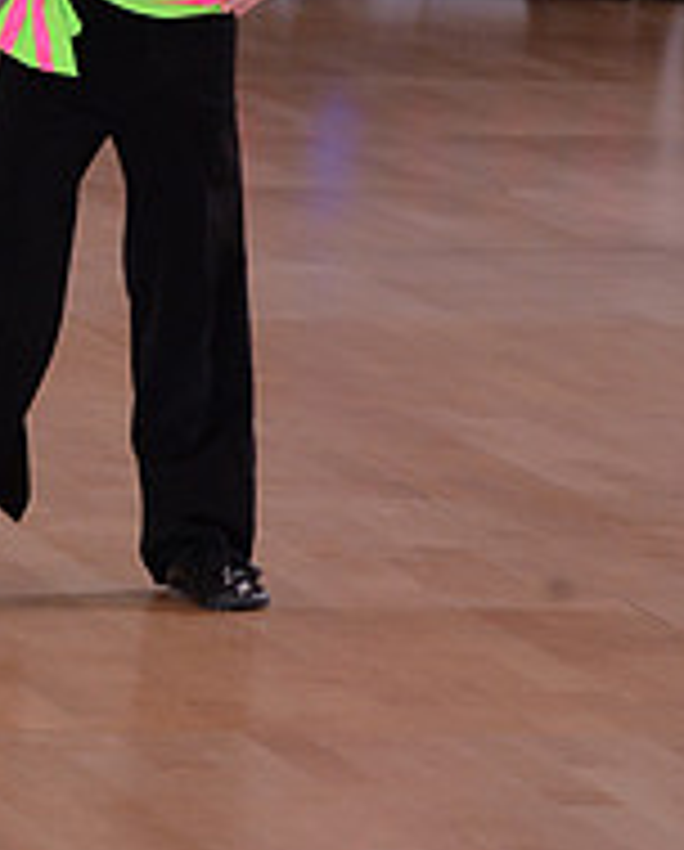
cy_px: -184
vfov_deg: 3.4
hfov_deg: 2.7
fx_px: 14478
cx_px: 20
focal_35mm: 574
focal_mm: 200
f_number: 6.3
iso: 2000
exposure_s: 1/250
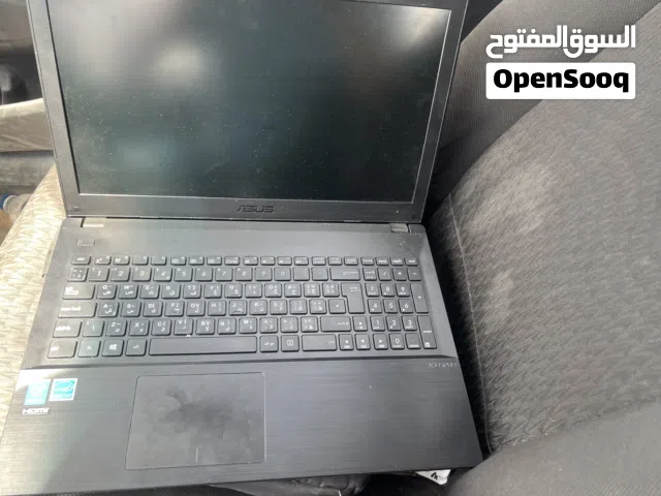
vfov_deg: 53.1
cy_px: 248
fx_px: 496
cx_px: 330
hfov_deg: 67.3
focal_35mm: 26
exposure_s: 1/121
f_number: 1.5
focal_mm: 5.7
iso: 80
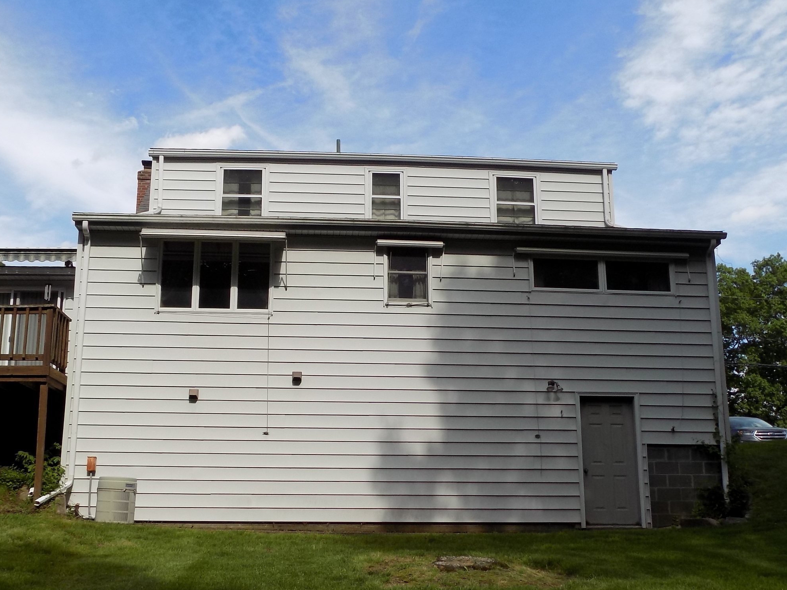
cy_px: 316
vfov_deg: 38.6
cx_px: 343
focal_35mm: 37
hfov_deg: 50.0
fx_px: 841
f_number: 3.1
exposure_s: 1/800
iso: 80
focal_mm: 4.3
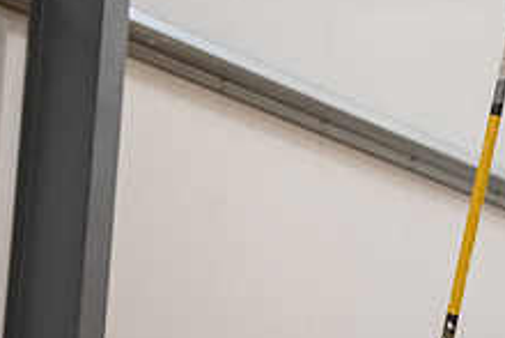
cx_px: 636
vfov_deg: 4.7
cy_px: -68
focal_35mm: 290
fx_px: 4071
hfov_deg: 7.0
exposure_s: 1/800
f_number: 2.8
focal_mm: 110
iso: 6400
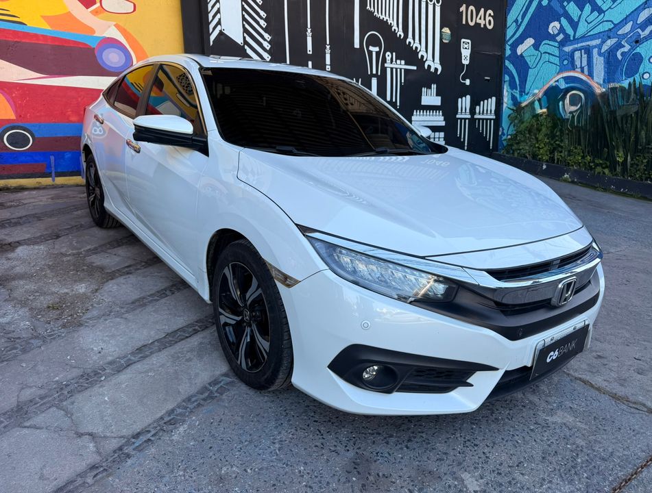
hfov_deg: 71.4
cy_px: 246
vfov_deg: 57.1
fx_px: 454
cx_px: 326
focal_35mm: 24
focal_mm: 6.76
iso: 80
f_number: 1.78
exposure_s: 1/510
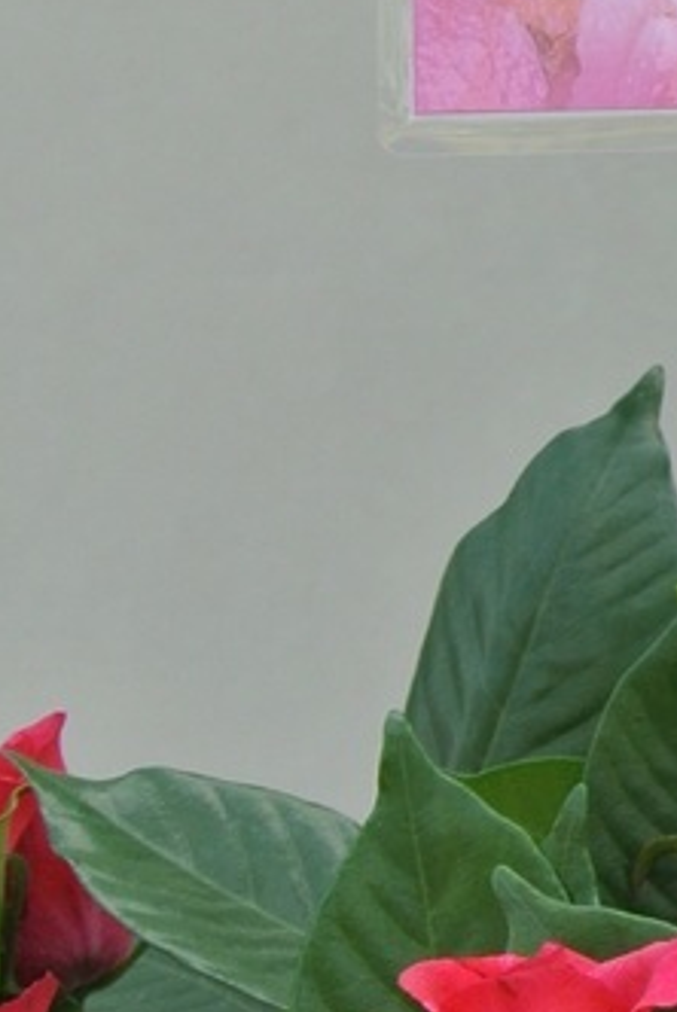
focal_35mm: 176
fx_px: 4954
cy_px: -99
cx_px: 1281
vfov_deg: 11.5
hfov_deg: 7.5
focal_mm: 14.5
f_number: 4
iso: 100
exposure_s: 1/200
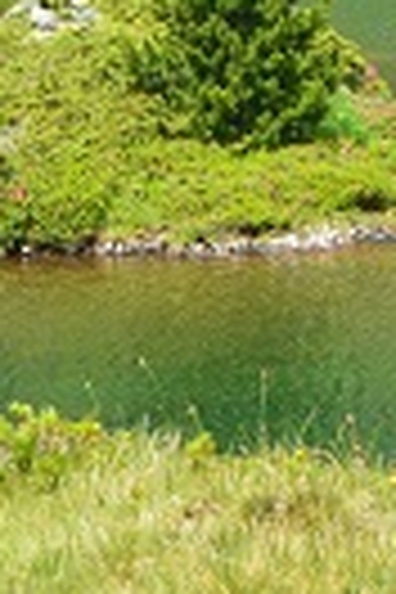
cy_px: -407
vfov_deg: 4.3
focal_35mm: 471
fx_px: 7771
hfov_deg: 2.9
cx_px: 108
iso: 400
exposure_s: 1/320
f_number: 10
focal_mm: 52
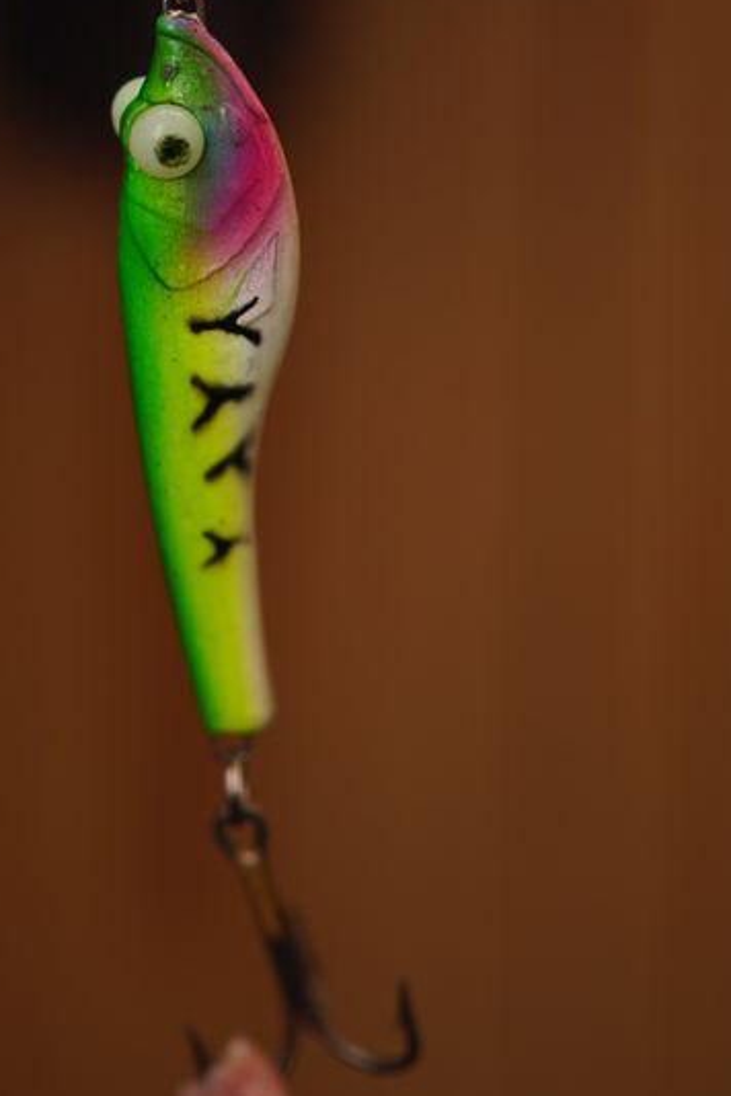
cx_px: -65
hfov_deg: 6.9
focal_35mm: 199
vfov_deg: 10.3
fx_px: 6061
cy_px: 107
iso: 320
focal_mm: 85
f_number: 1.4
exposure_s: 1/400
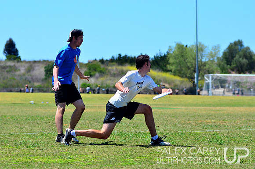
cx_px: 128
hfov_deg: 14.9
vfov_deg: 9.9
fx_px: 975
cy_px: 84
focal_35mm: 138
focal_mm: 92
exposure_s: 1/2500
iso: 250
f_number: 4
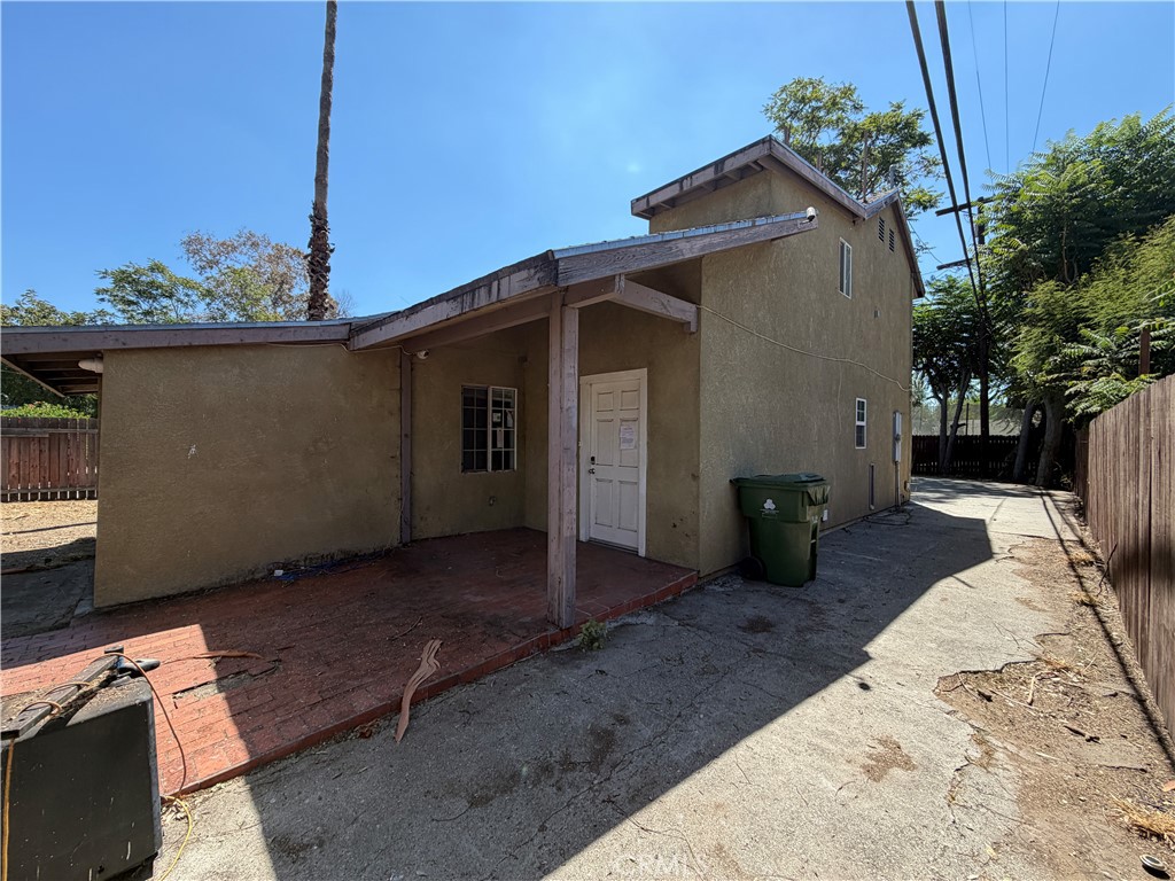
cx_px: 588
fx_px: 475
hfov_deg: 102.1
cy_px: 440
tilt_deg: +1.2
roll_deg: +1.0
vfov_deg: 85.7
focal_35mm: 14
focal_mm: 2.22
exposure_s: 1/760
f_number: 2.2
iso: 40
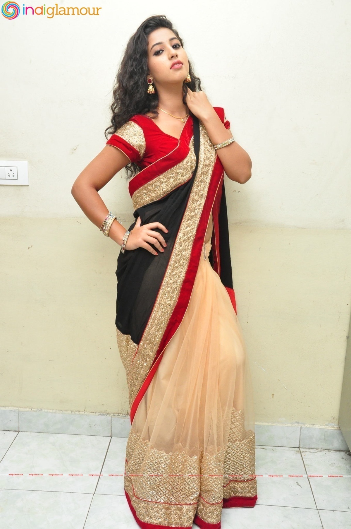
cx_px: 176
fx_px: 550
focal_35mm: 38
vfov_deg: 51.3
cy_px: 264
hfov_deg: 35.4
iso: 1600
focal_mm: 25
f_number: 7.1
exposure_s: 1/125
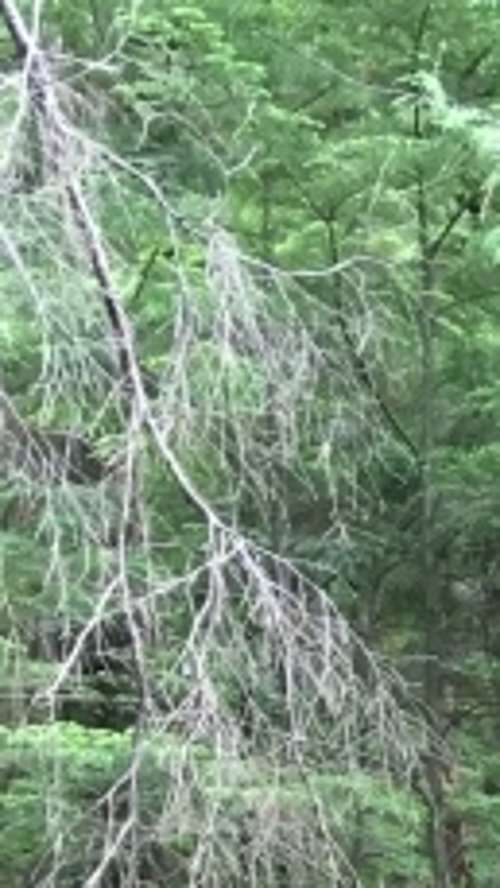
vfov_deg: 12.6
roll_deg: +1.3
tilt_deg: -2.2
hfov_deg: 7.9
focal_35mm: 147
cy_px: 1846
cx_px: 1008
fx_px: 3461
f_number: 2.2
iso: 80
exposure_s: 1/30
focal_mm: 4.15
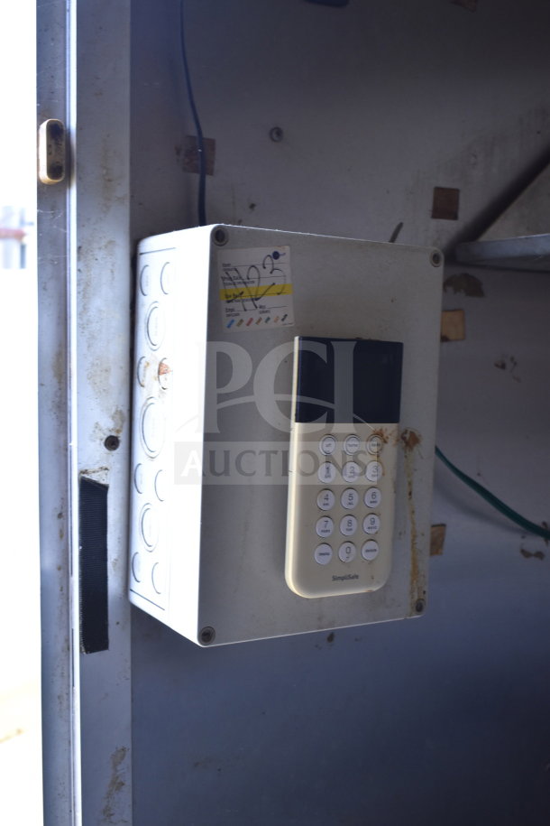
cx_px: 275
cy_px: 413
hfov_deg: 31.9
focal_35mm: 42
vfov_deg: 46.4
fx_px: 962
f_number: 4.2
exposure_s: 1/50
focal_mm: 28
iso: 400
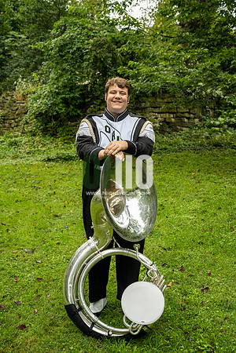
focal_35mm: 44
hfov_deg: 30.5
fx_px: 433
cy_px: 176
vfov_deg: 44.5
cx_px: 118
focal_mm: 44
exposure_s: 1/1250
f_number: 4
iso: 800
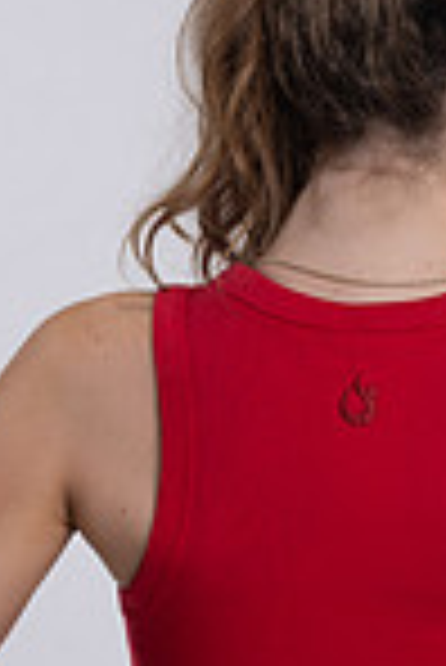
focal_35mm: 258
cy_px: 477
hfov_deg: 5.3
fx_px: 4783
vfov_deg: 8.0
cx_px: 396
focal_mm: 85
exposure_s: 1/125
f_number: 4
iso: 125
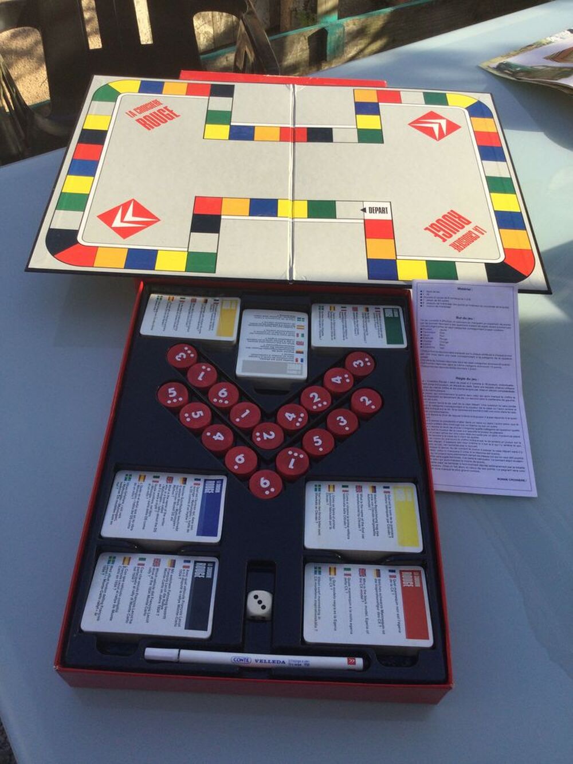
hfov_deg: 45.4
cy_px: 382
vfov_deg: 58.3
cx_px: 286
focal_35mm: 31
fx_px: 684
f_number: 2.4
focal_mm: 3.3
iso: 25
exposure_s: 1/482
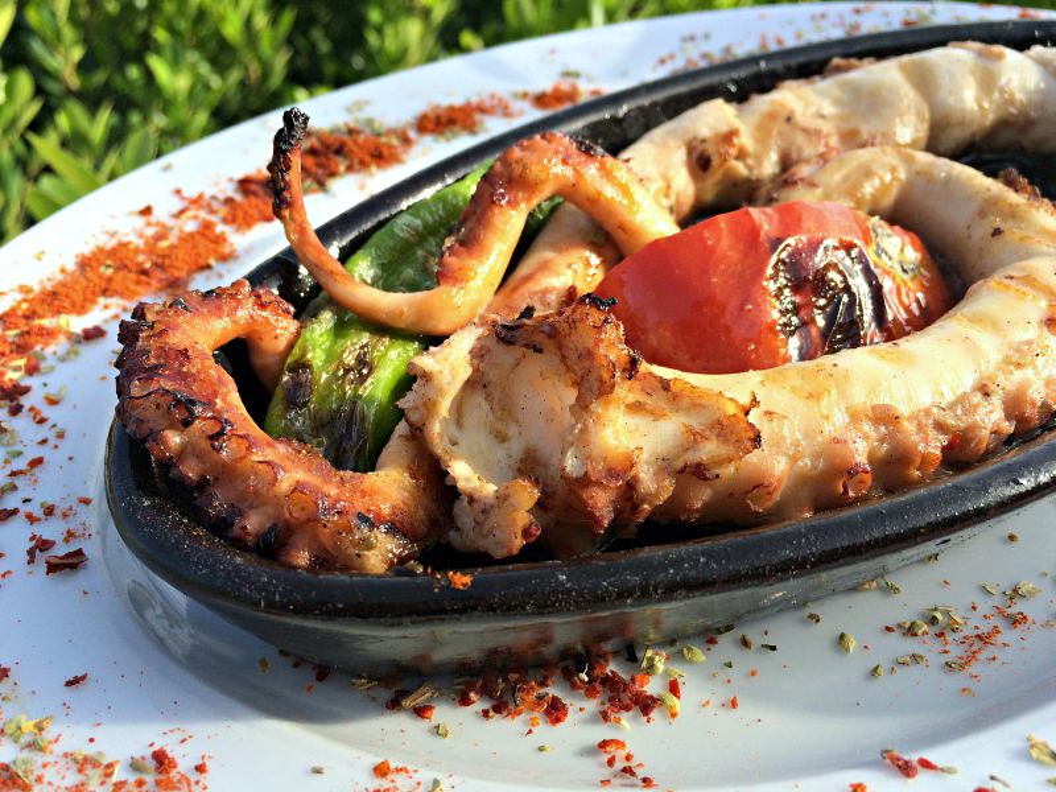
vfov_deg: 48.2
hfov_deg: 61.7
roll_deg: +0.4
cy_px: 396
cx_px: 528
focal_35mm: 29
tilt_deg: -41.4
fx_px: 885
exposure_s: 1/820
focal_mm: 4.15
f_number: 2.2
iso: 32
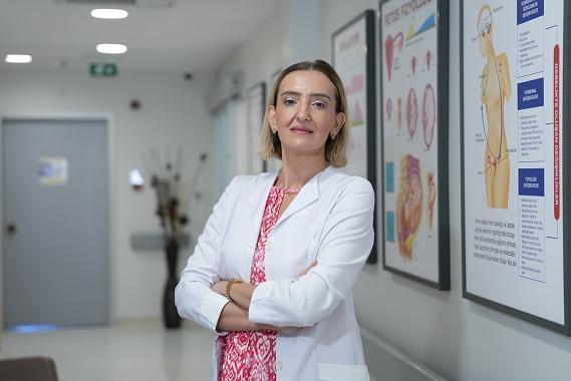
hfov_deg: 28.8
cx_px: 286
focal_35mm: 70
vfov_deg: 19.5
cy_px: 190
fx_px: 1111
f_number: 2.8
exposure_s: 1/50
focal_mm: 70
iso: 200
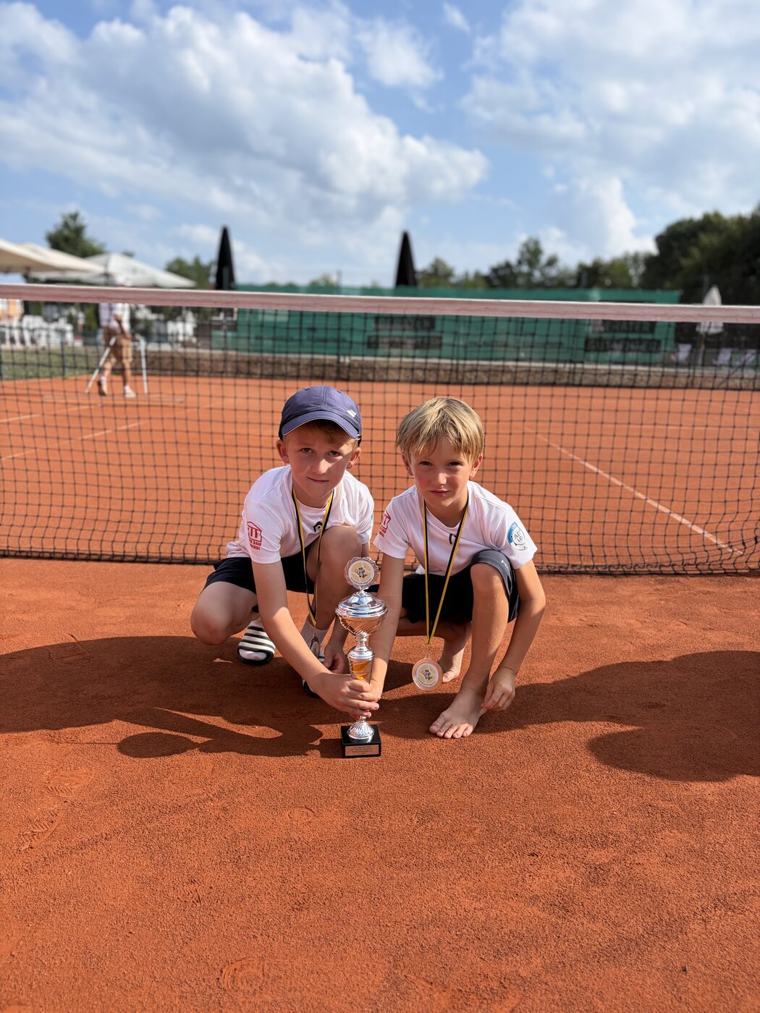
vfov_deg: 67.3
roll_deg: -2.2
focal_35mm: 26
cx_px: 380
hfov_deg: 53.1
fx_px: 761
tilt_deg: -10.7
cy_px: 506
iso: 50
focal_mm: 5.96
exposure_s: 1/2865
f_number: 1.6
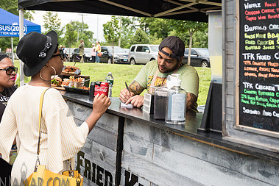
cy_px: 68
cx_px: 166
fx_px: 380
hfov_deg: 40.2
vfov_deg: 27.4
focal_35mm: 49
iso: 500
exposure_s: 1/400
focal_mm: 32
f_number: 4
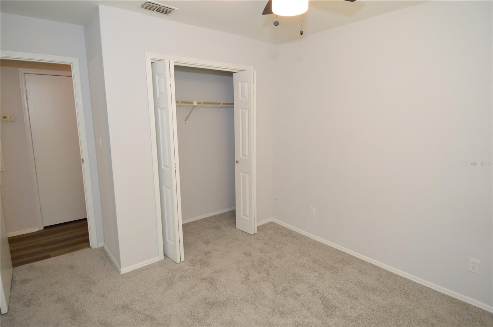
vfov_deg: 67.3
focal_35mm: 18
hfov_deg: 90.1
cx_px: 246
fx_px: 246
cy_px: 164
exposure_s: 1/60
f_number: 4
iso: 720
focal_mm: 12
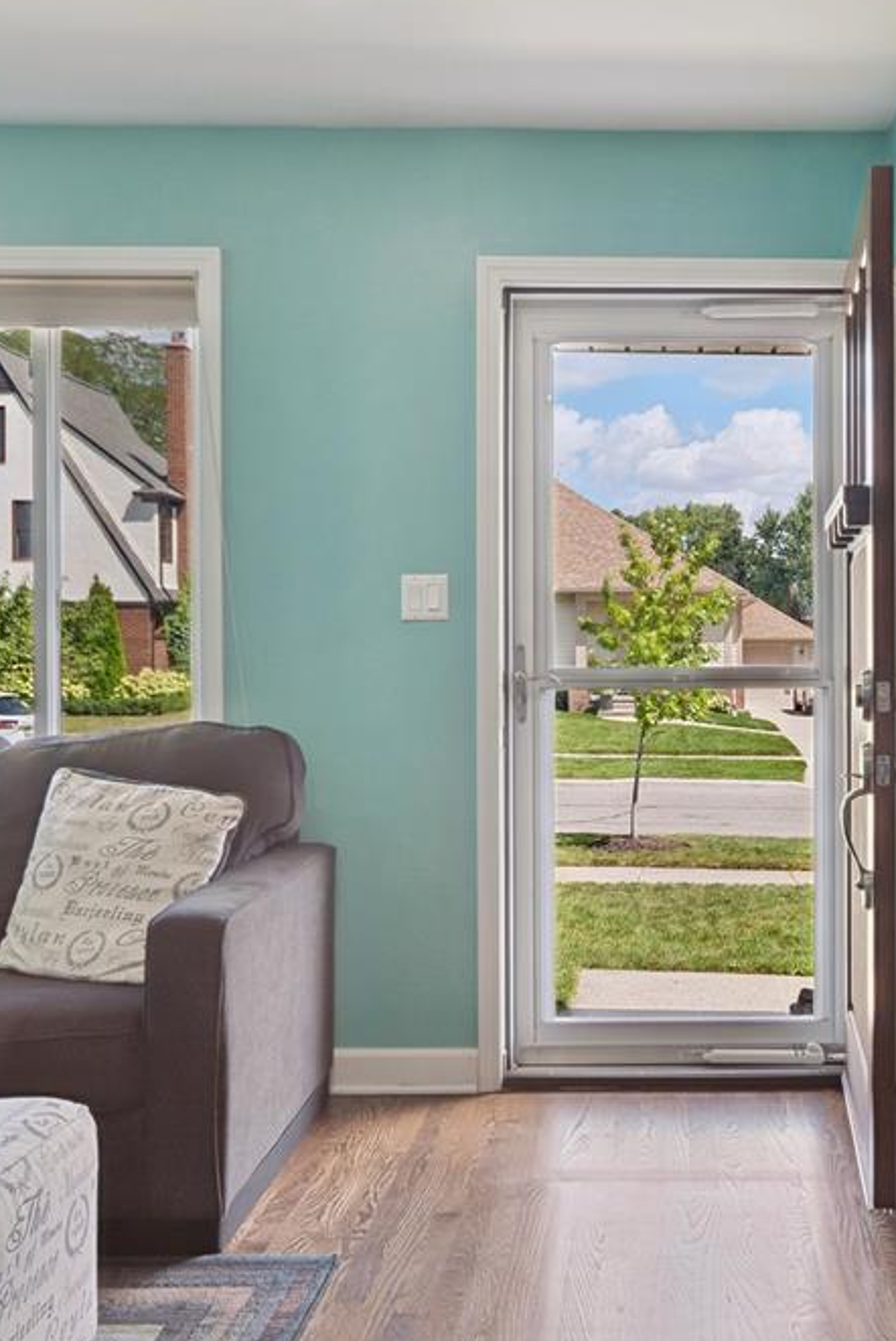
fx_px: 1268
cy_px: 664
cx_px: 689
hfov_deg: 37.8
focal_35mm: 34
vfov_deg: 55.8
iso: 500
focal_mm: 15
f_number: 8
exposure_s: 1/800
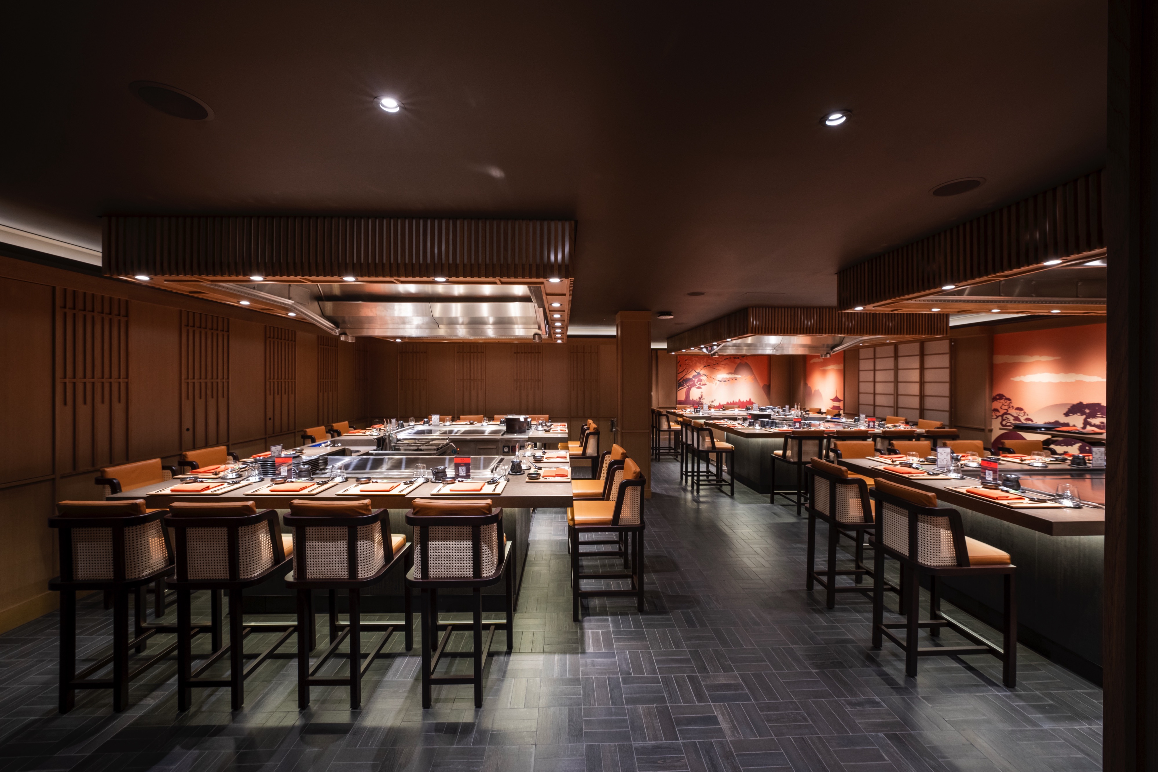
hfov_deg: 108.3
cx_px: 579
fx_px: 418
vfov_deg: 85.4
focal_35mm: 13
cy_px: 386
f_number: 9
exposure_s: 1/10
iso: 500
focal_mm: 13
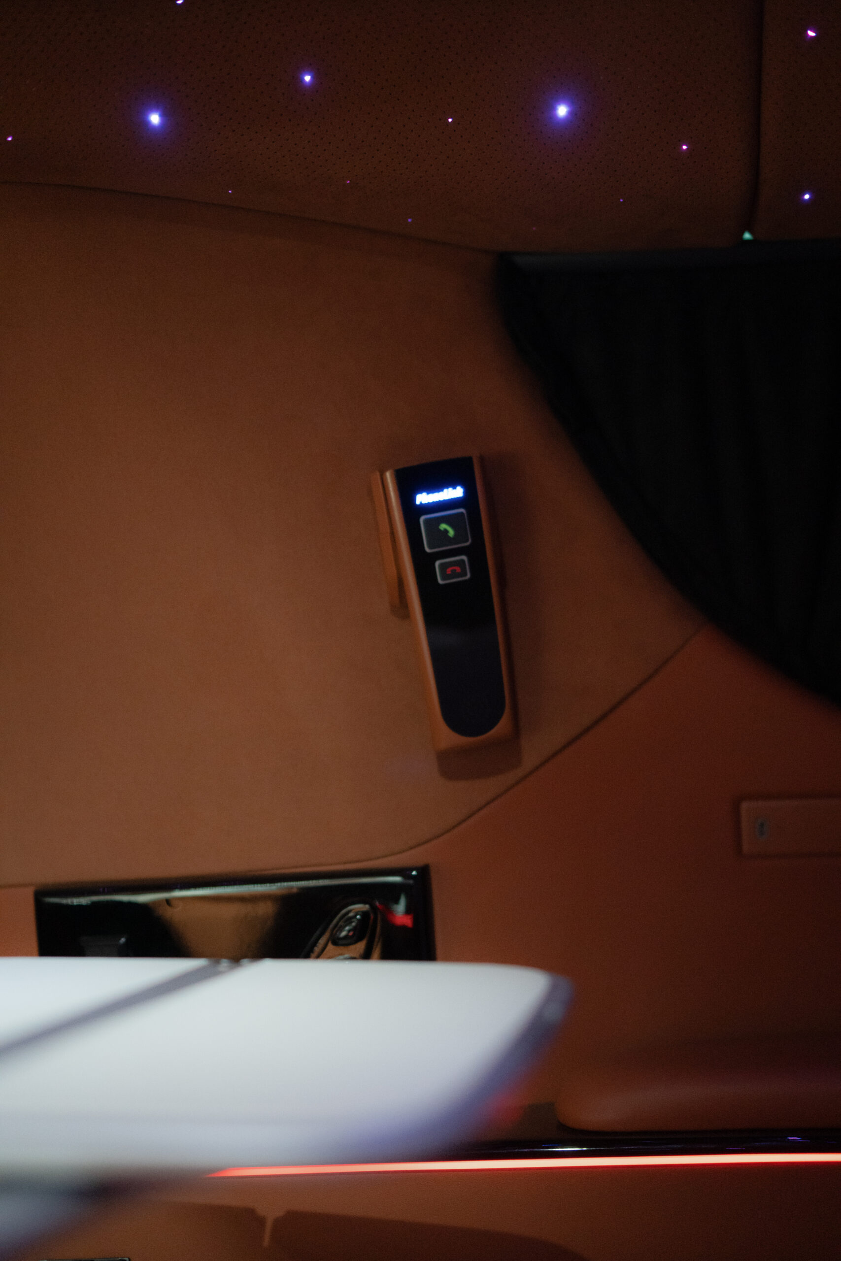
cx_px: 420
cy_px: 630
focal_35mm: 50
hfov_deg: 27.0
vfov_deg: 39.6
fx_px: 1752
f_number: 1.8
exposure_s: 1/80
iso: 6400
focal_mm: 50
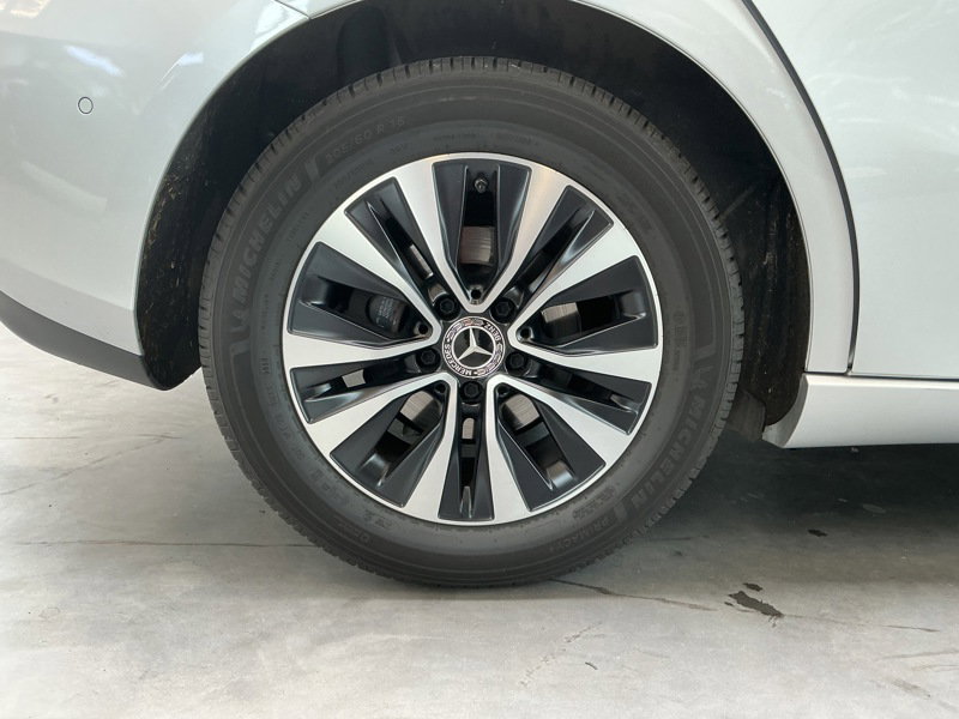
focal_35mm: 29
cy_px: 360
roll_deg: -1.2
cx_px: 480
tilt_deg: -13.4
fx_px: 803
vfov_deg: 48.2
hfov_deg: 61.7
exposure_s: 1/60
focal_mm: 3
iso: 50
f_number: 1.8
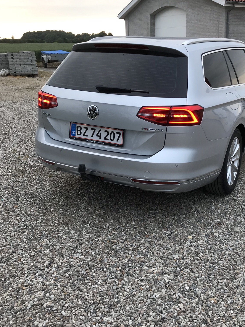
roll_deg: +0.5
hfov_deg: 37.4
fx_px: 359
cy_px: 164
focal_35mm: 38
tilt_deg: -17.1
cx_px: 158
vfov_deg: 49.0
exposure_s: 1/49
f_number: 1.8
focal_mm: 3.99
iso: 25
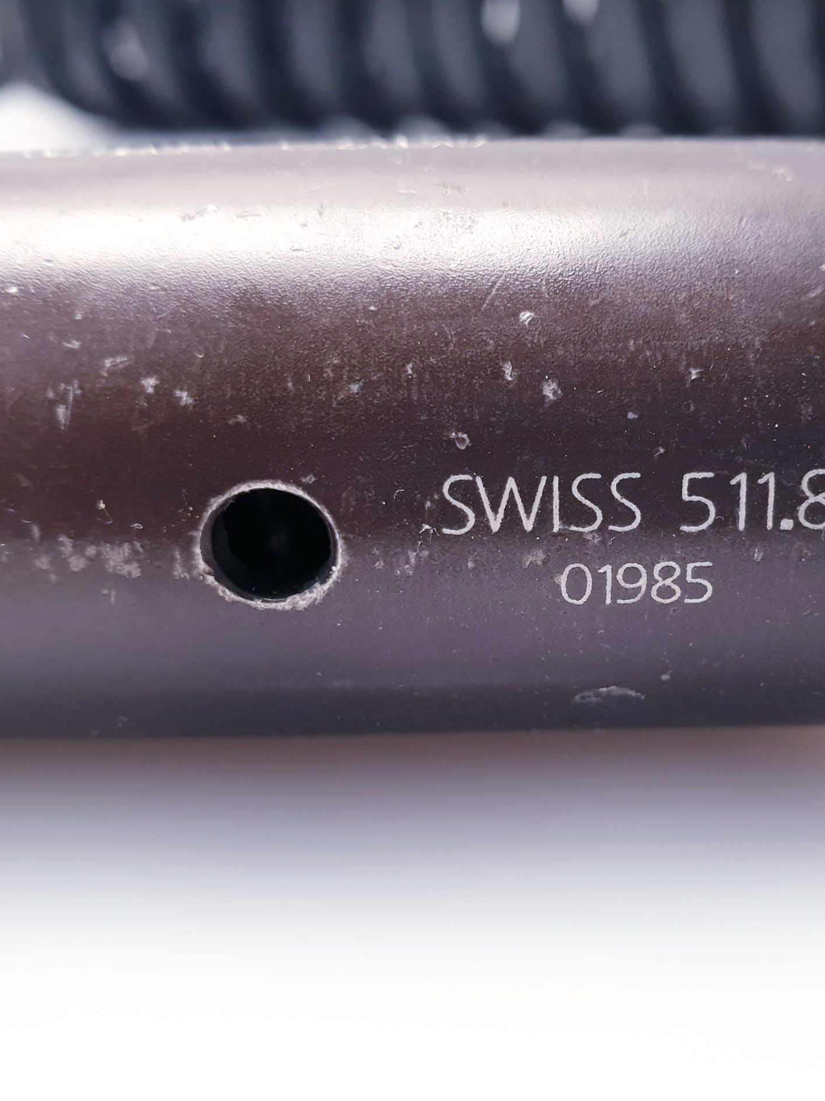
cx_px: 567
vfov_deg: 52.6
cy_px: 546
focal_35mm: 35
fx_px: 1112
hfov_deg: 40.1
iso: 160
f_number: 2.4
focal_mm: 4.3
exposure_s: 1/50
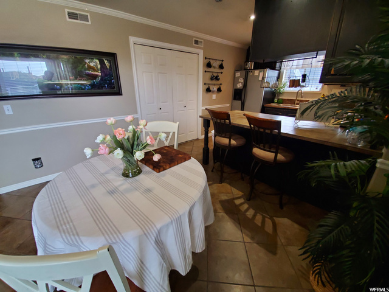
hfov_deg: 106.2
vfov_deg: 89.9
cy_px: 146
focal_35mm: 13
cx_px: 194
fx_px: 146
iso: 320
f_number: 2.2
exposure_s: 1/59
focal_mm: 1.8
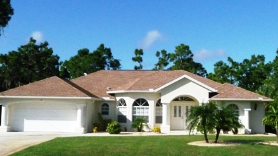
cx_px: 137
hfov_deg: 41.3
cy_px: 79
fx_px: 369
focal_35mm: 50
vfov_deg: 24.0
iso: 800
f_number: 8
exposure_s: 1/2000
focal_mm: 4.7
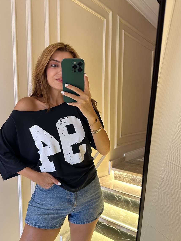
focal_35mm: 27
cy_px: 134
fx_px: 188
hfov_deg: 51.3
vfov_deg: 65.1
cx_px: 88
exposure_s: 1/60
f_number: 1.78
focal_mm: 6.86
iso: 400
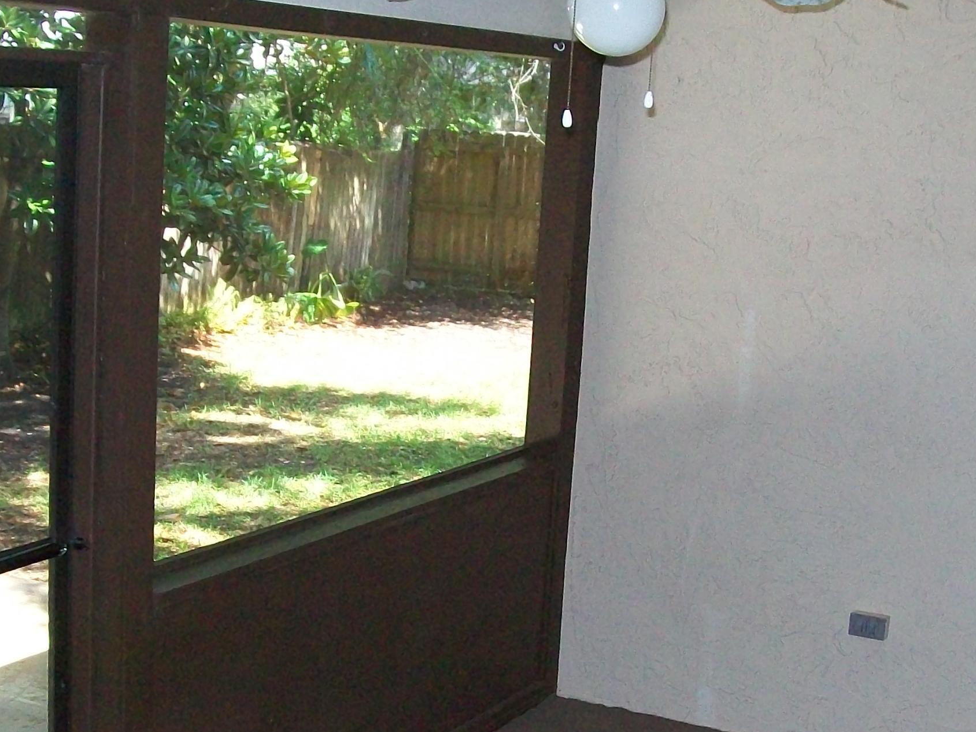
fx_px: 1804
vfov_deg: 22.9
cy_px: 452
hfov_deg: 30.3
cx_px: 478
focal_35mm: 64
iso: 200
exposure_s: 1/125
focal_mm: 6
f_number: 2.7
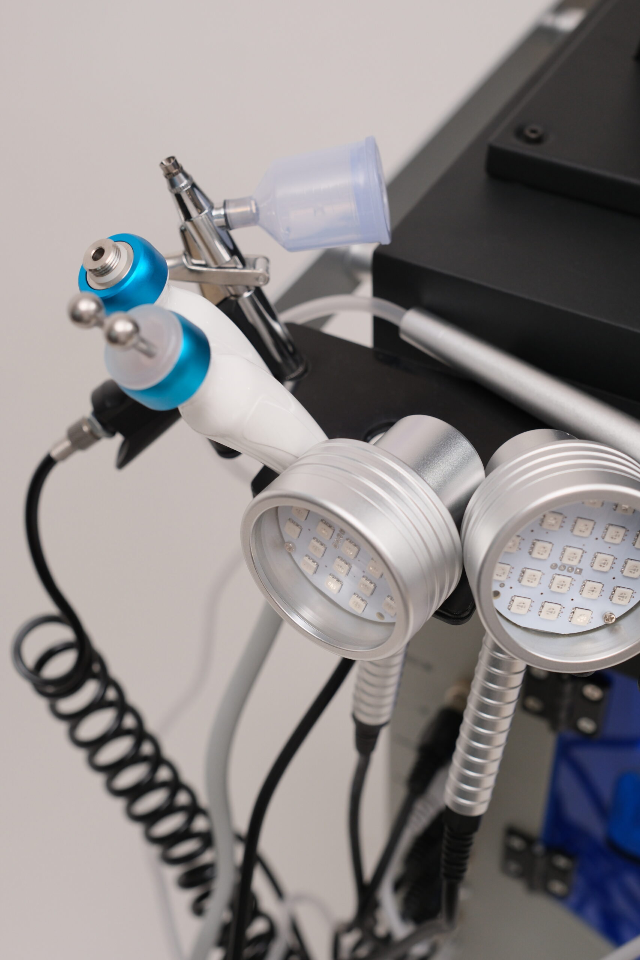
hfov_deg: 27.0
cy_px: 480
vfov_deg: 39.6
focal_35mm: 50
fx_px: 1333
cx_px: 320
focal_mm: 33
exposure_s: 1/180
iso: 640
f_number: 4
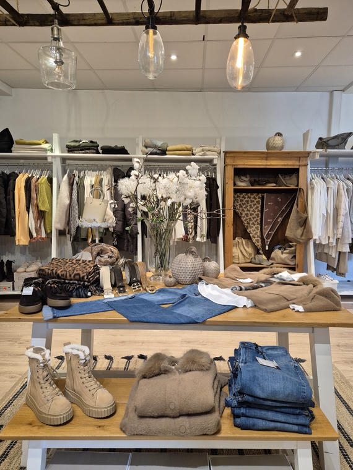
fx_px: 313
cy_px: 235
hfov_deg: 58.9
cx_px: 176
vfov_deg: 73.9
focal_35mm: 23
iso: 500
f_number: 1.8
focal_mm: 5.4
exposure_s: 1/100
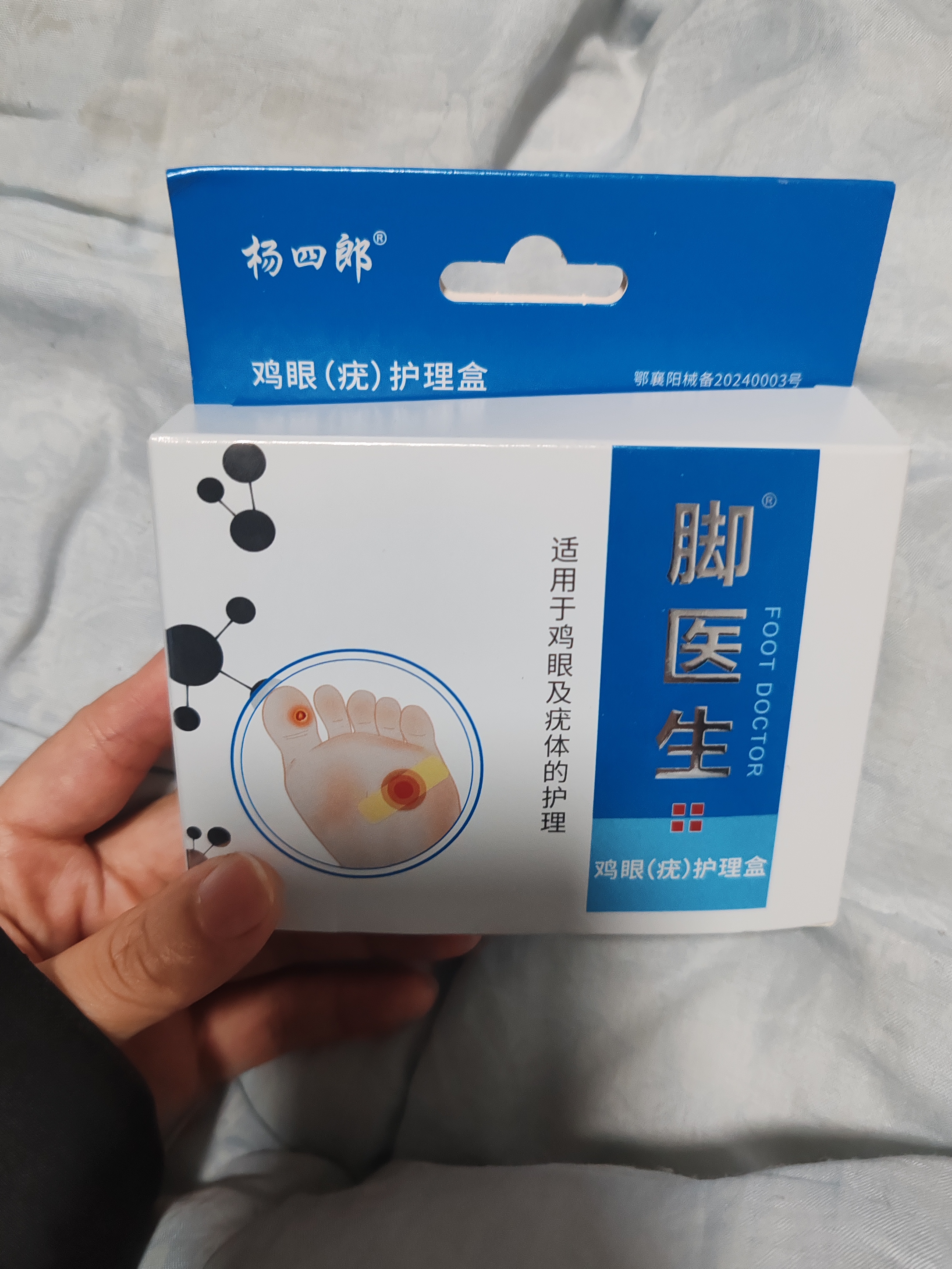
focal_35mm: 27
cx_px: 476
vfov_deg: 65.3
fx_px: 990
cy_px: 634
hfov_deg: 51.4
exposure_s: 1/100
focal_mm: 6.12
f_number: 1.9
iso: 2000
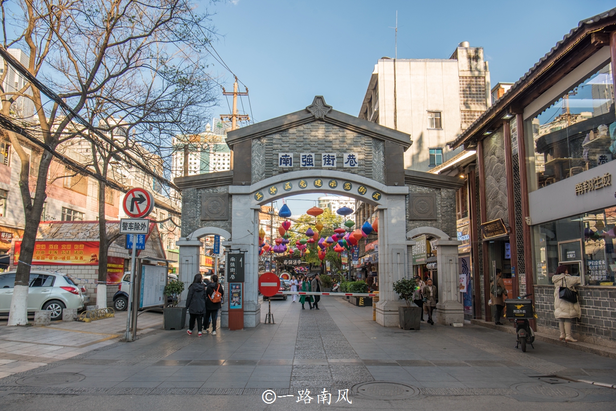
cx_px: 308
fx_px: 496
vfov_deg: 45.0
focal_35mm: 29
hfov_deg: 63.6
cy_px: 206
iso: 125
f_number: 8
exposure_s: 1/100
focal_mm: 29
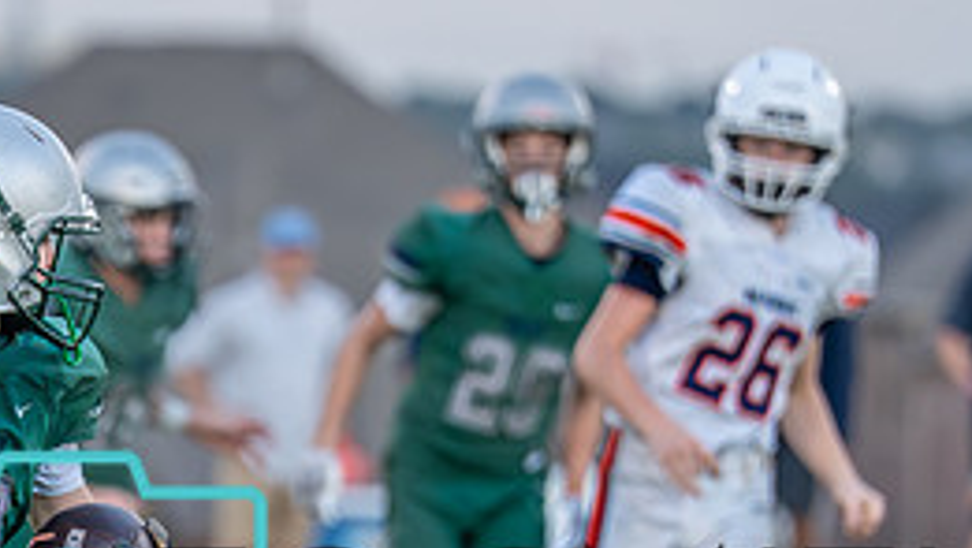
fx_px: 16036
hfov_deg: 3.5
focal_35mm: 622
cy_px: 487
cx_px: 13
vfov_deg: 2.0
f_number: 2.8
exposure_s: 1/1600
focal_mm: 194
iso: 640
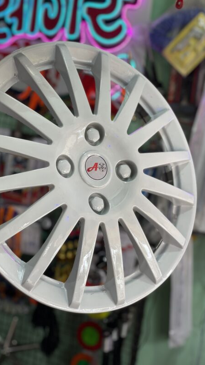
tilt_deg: -5.8
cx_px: 74
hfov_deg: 21.0
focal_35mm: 57
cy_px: 182
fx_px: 551
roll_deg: -7.7
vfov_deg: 36.6
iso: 80
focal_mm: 6
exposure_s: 1/100
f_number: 2
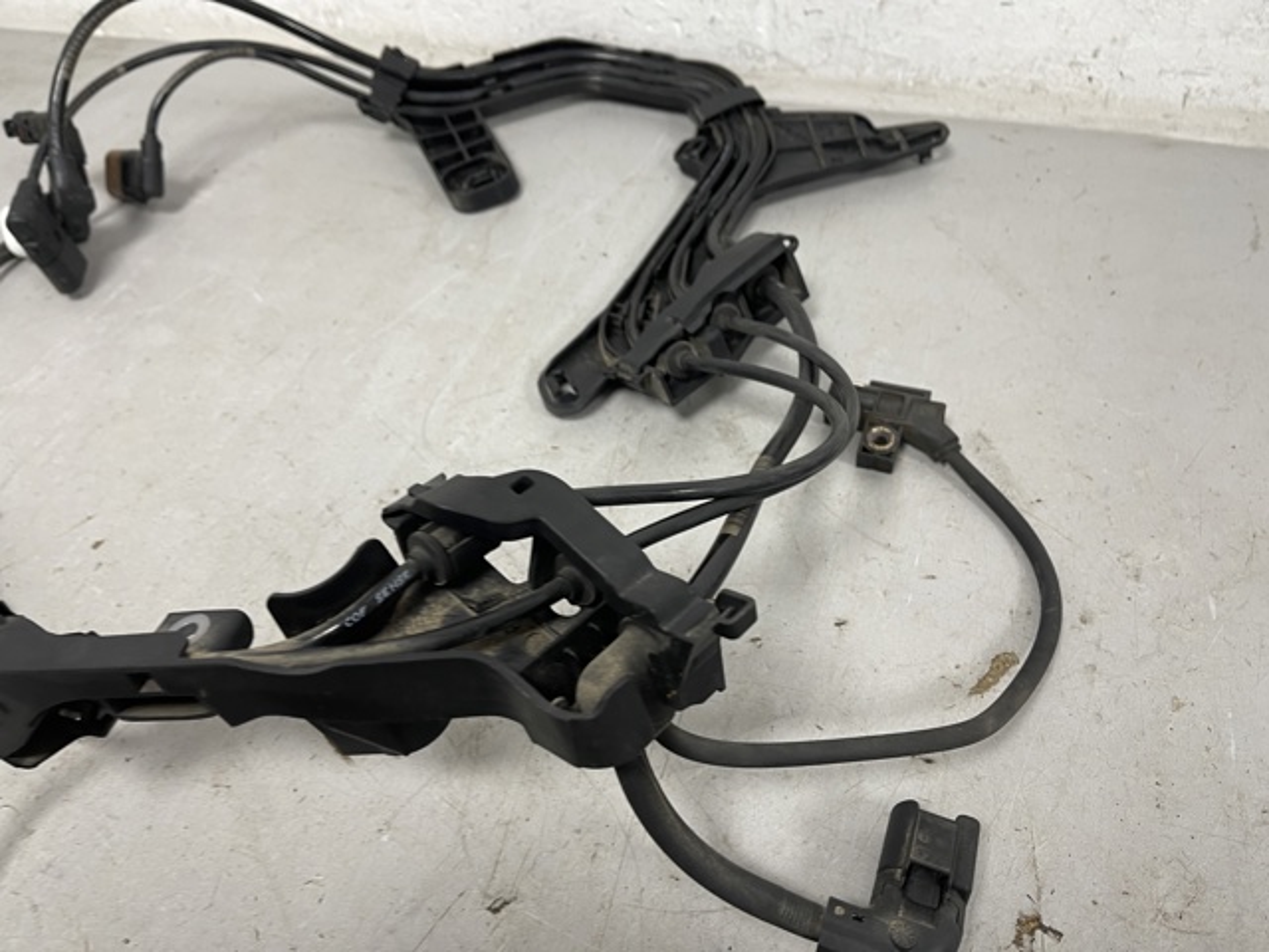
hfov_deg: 69.4
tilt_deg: -50.4
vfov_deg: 54.9
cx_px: 634
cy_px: 476
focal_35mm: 25
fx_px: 916
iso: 64
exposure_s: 1/50
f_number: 1.6
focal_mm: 5.1
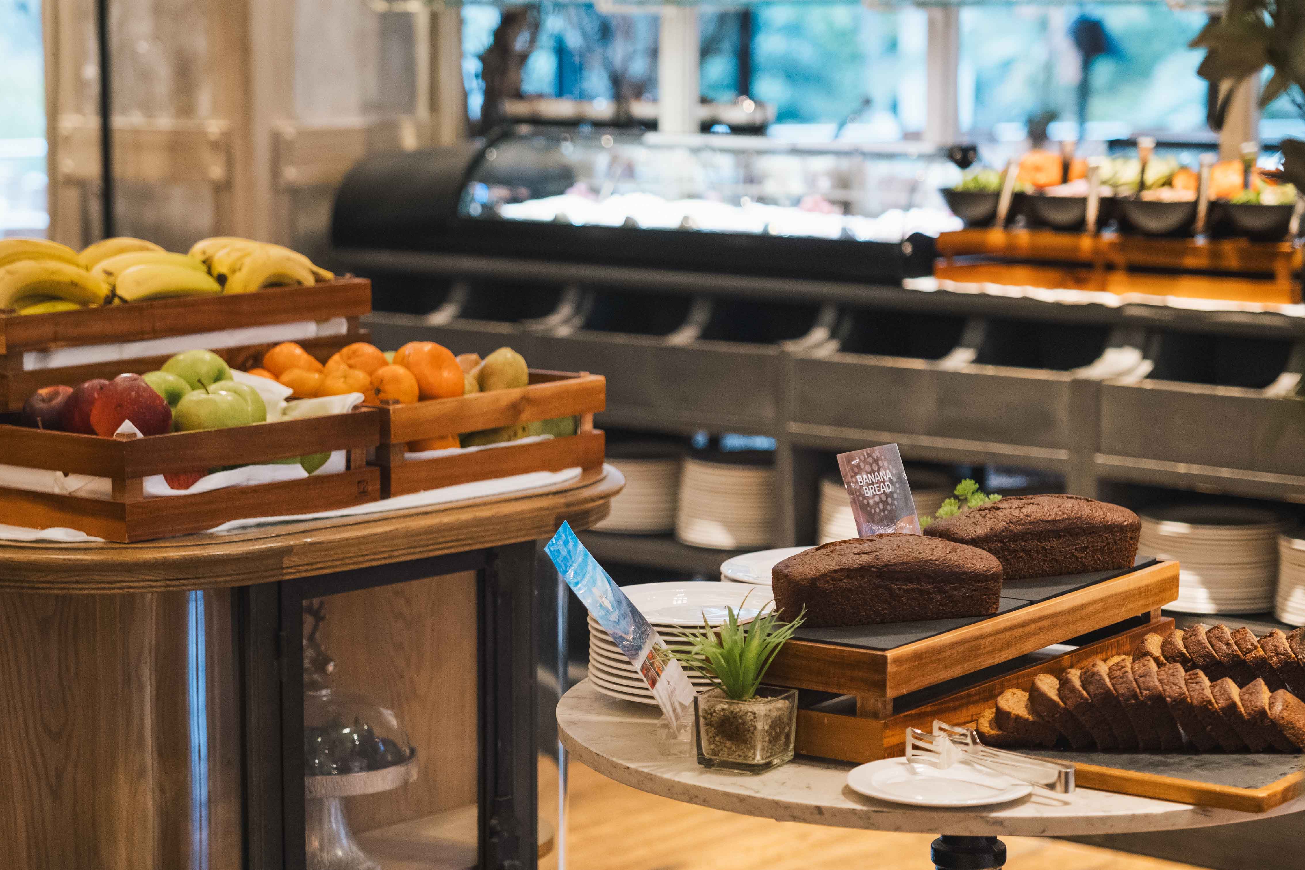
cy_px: 513
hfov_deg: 21.9
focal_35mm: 93
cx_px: 607
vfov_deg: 14.7
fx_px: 3371
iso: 3200
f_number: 2.8
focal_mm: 70
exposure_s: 1/80
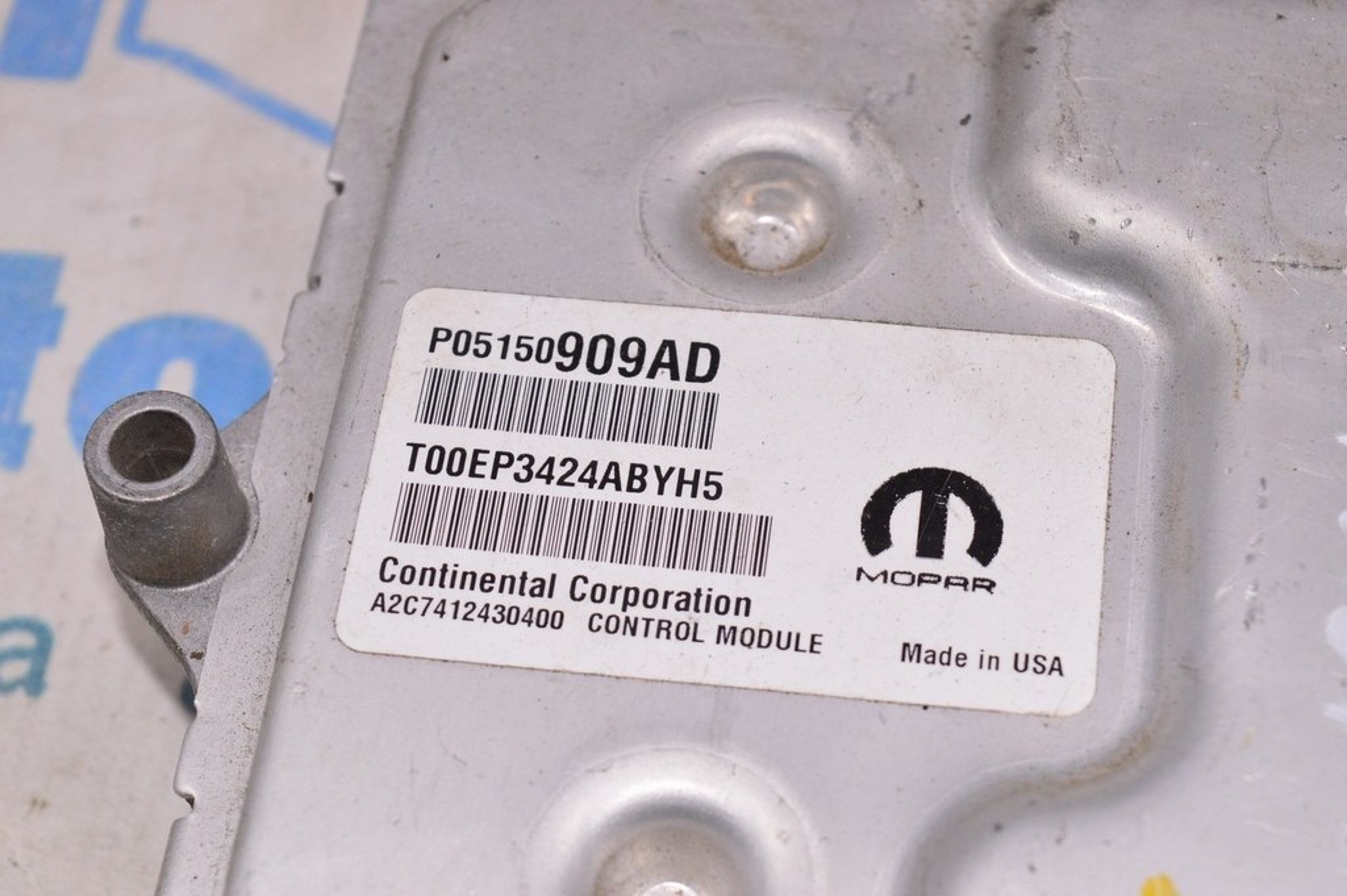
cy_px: 448
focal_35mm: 82
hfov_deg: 24.6
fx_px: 3084
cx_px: 674
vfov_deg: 16.5
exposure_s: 1/160
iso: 1600
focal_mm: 55
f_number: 8
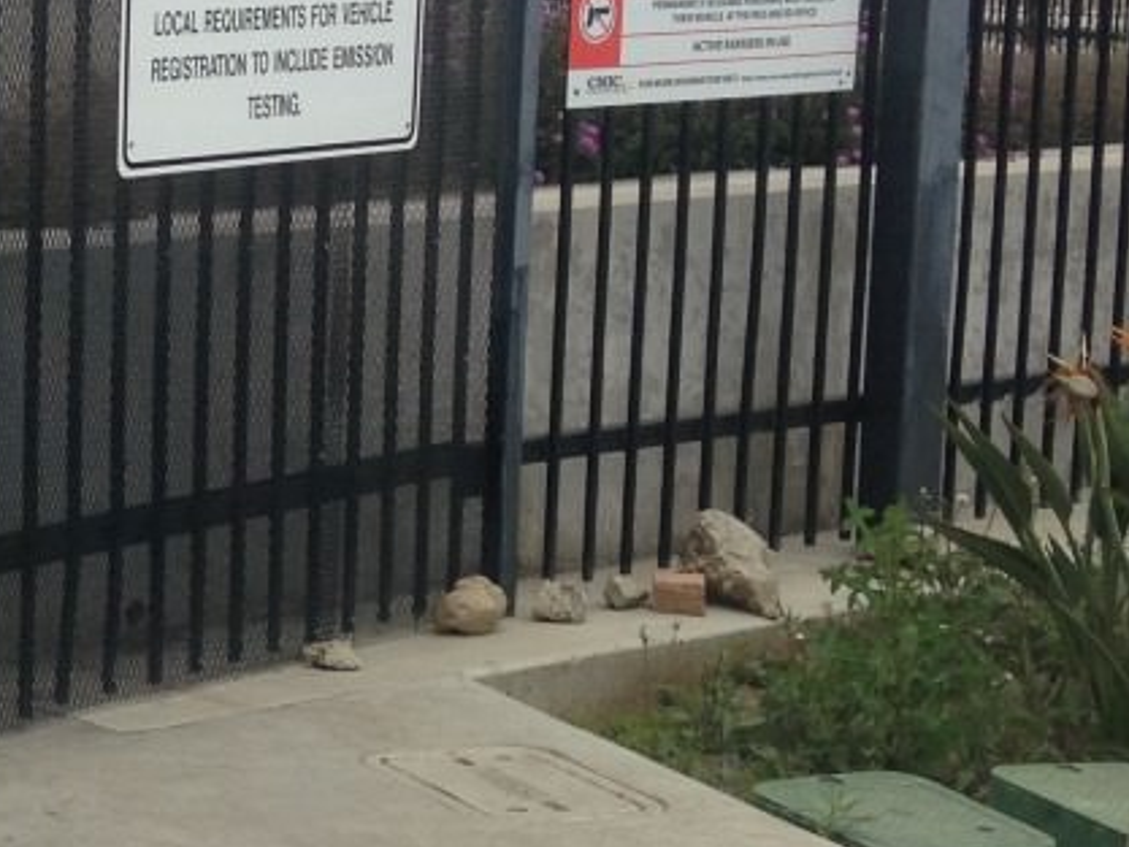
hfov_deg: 16.2
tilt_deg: -7.5
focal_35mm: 114
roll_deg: -0.3
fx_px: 3719
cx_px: -425
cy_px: 411
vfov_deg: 13.0
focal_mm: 4.12
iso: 50
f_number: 2.4
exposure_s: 1/903
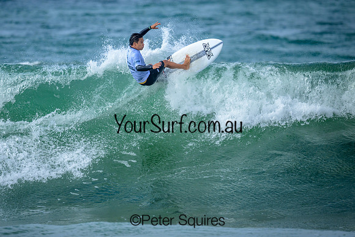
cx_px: 136
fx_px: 9721
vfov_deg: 1.4
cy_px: 107
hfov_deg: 2.1
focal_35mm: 986
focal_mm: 800
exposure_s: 1/2000
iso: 360
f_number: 6.3
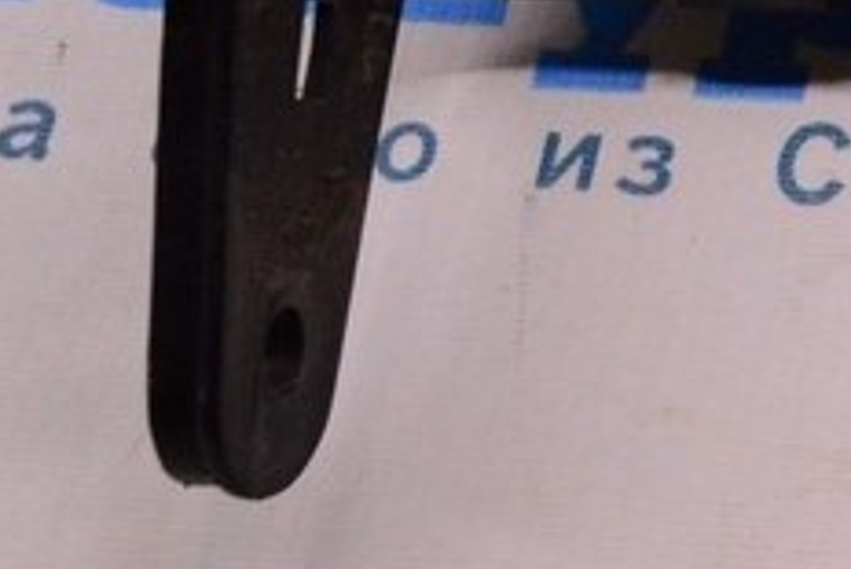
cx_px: 1449
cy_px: -516
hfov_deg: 11.6
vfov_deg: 8.0
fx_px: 3907
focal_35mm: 165
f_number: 8
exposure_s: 1/125
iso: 1600
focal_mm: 25
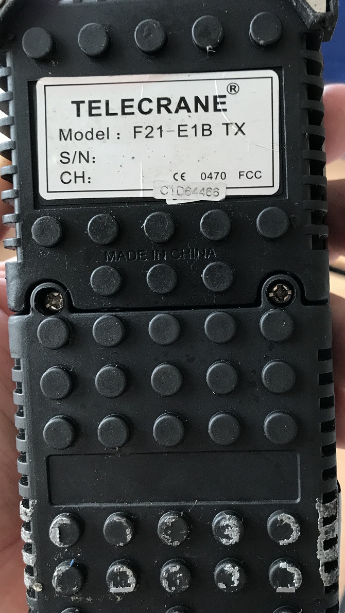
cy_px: 308
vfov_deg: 62.6
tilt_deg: -38.9
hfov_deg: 37.5
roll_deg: -2.9
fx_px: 504
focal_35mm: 31
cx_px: 221
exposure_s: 1/20
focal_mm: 3.99
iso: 40
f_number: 1.8
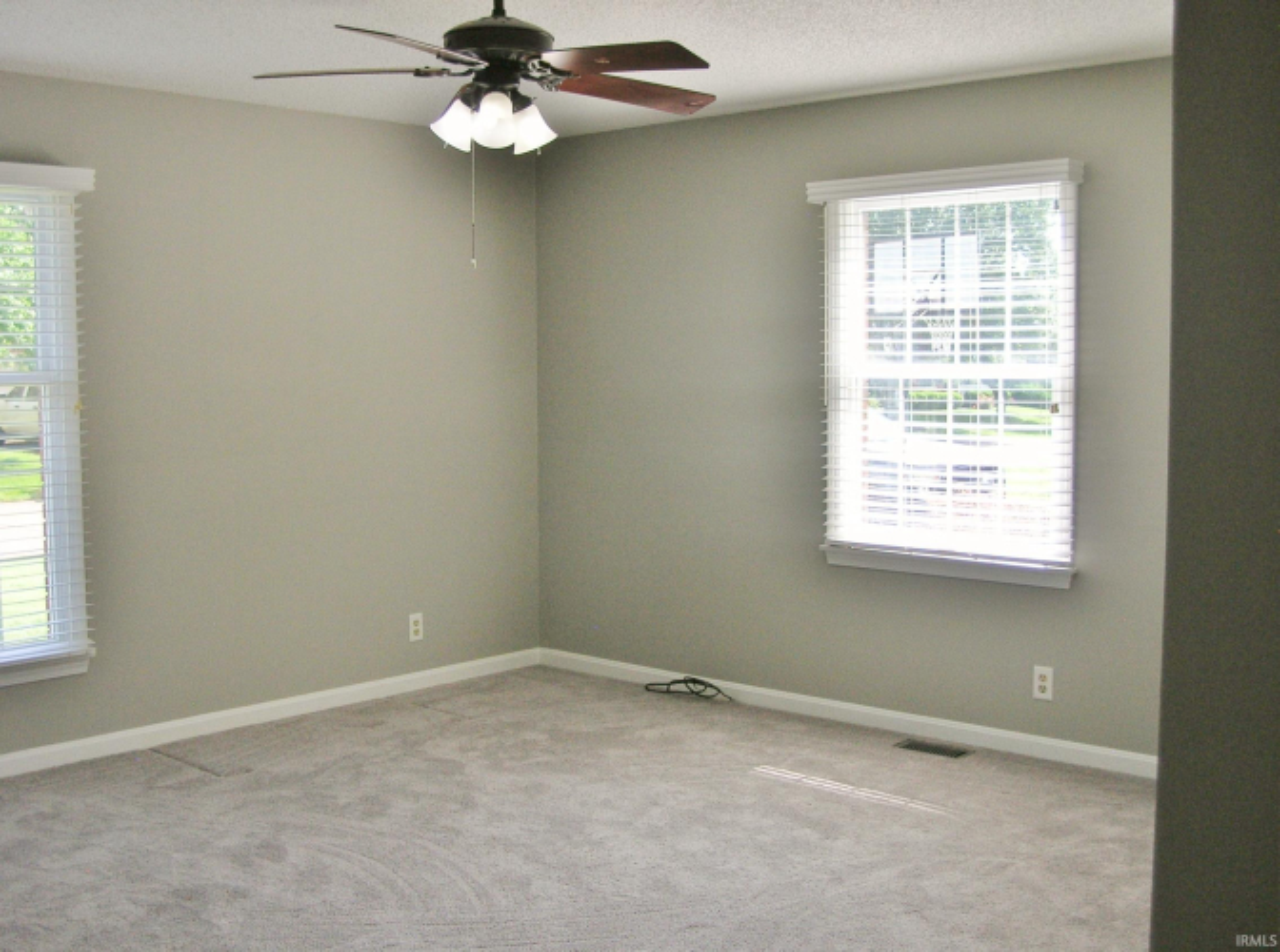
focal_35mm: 42
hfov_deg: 44.9
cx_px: 640
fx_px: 1549
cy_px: 476
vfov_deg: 34.2
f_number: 2.8
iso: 50
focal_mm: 6.9
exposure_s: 1/146
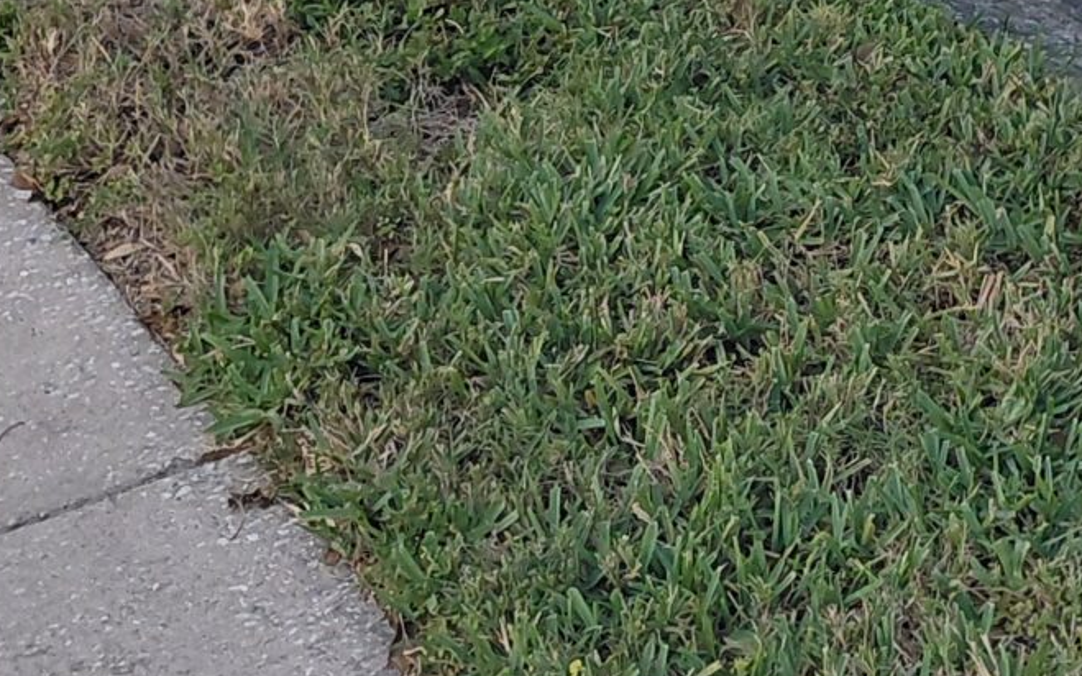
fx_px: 3038
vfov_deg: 11.3
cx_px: 1529
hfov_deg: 18.3
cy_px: -748
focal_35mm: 103
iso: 50
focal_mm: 4.69
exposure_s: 1/366
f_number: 1.8
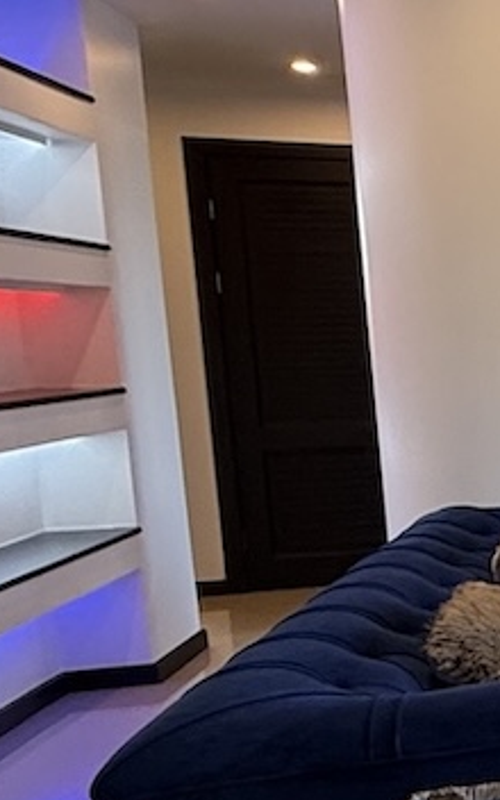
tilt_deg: -5.7
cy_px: 464
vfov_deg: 34.5
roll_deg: +1.2
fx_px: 1286
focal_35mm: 59
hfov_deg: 13.4
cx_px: 1305
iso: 160
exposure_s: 1/120
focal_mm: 2.22
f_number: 2.2
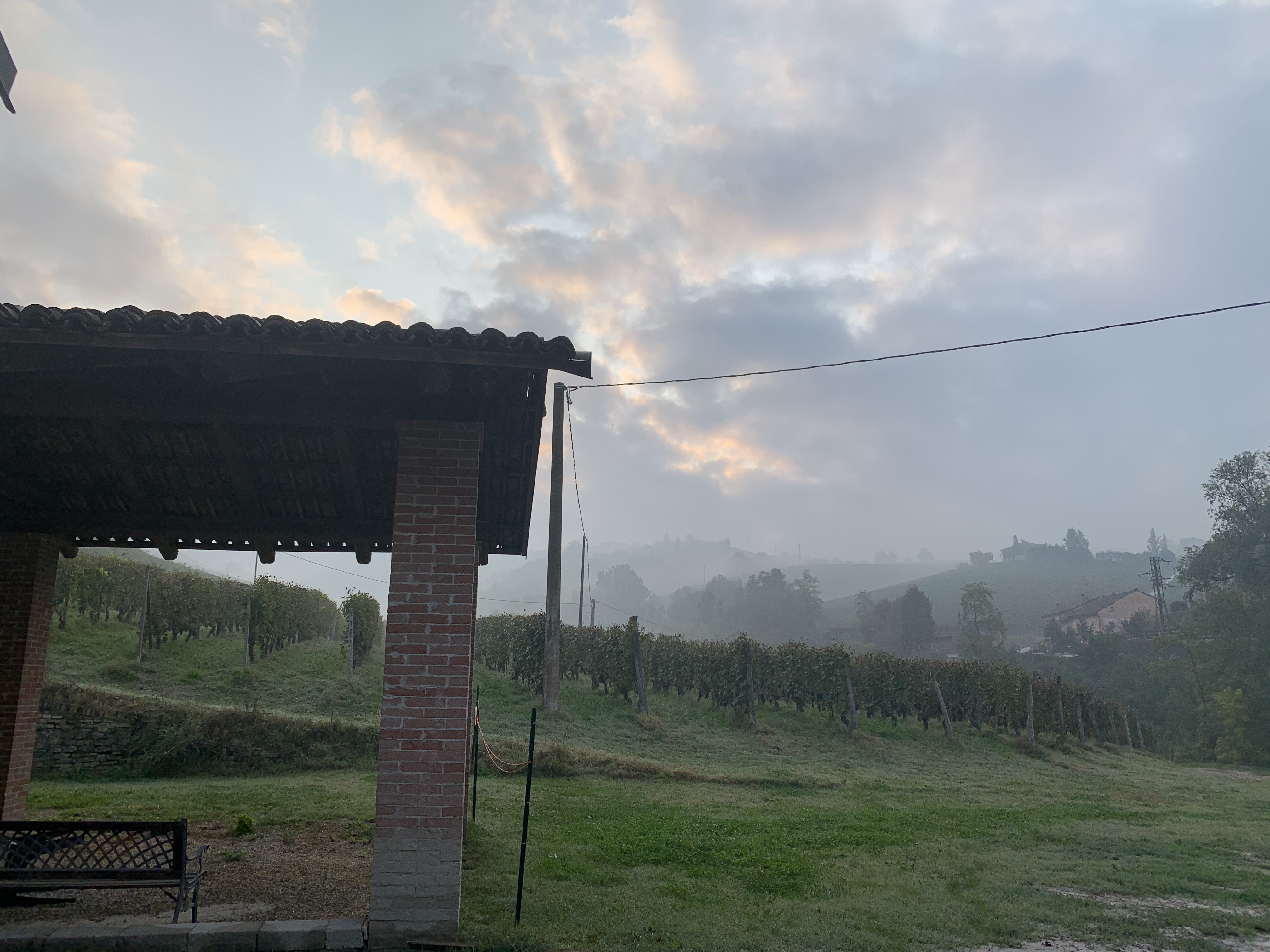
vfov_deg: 53.1
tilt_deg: +13.9
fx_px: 954
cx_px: 635
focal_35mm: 26
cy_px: 476
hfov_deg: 67.3
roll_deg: -0.3
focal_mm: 4.25
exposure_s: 1/1124
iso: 25
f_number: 1.8
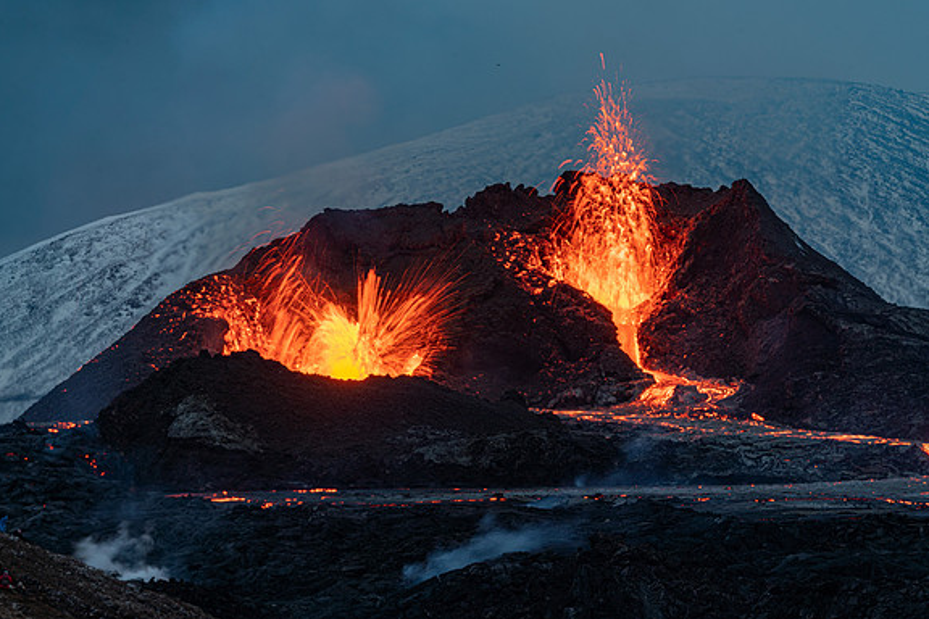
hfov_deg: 13.1
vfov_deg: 8.7
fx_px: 4051
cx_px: 464
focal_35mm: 157
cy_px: 310
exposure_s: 1/2
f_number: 14
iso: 100
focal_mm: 156
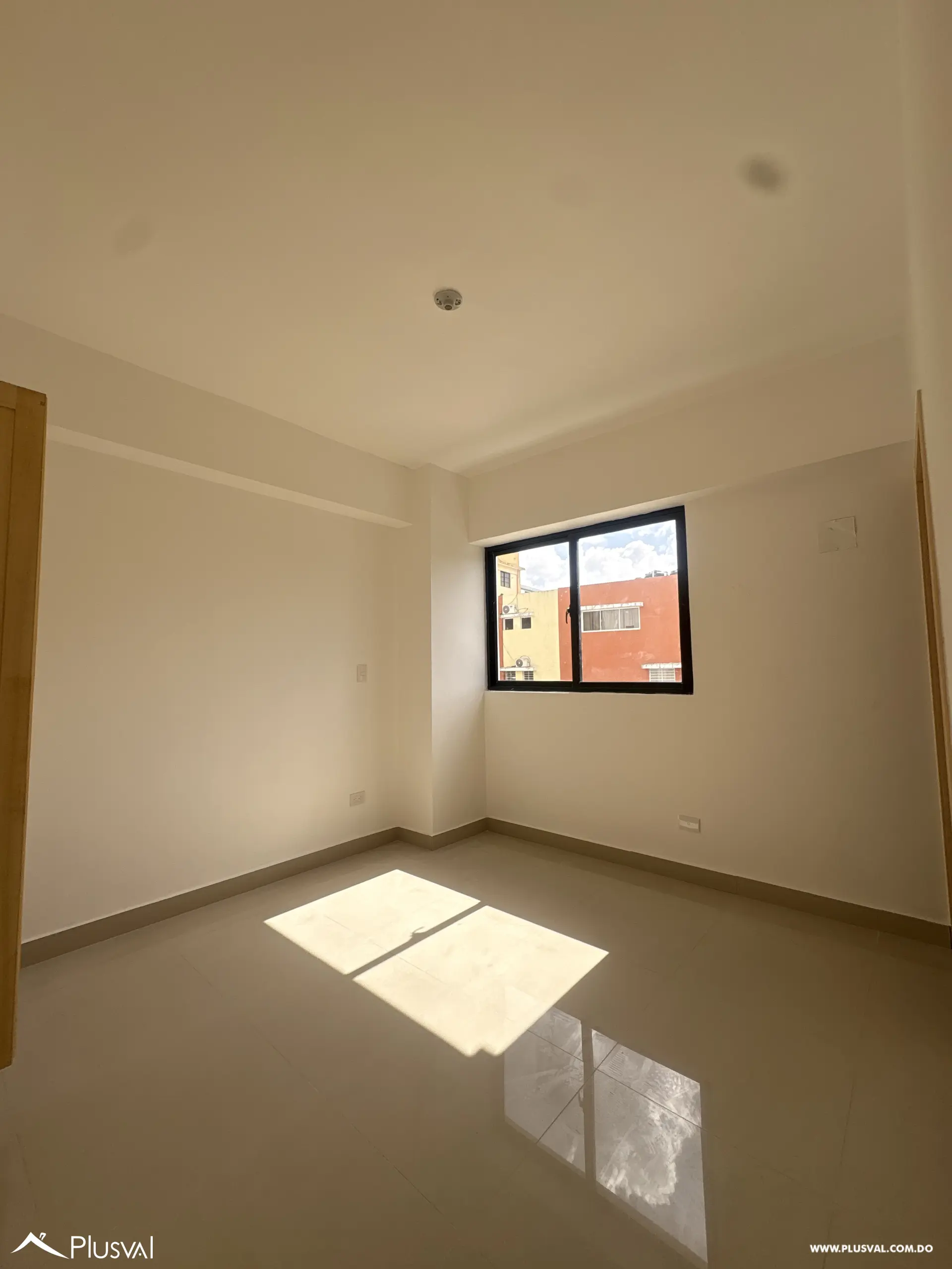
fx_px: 513
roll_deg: +1.1
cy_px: 634
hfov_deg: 85.7
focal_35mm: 14
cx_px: 476
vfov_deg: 102.1
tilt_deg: +4.4
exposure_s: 1/779
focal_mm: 2.22
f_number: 2.2
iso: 64
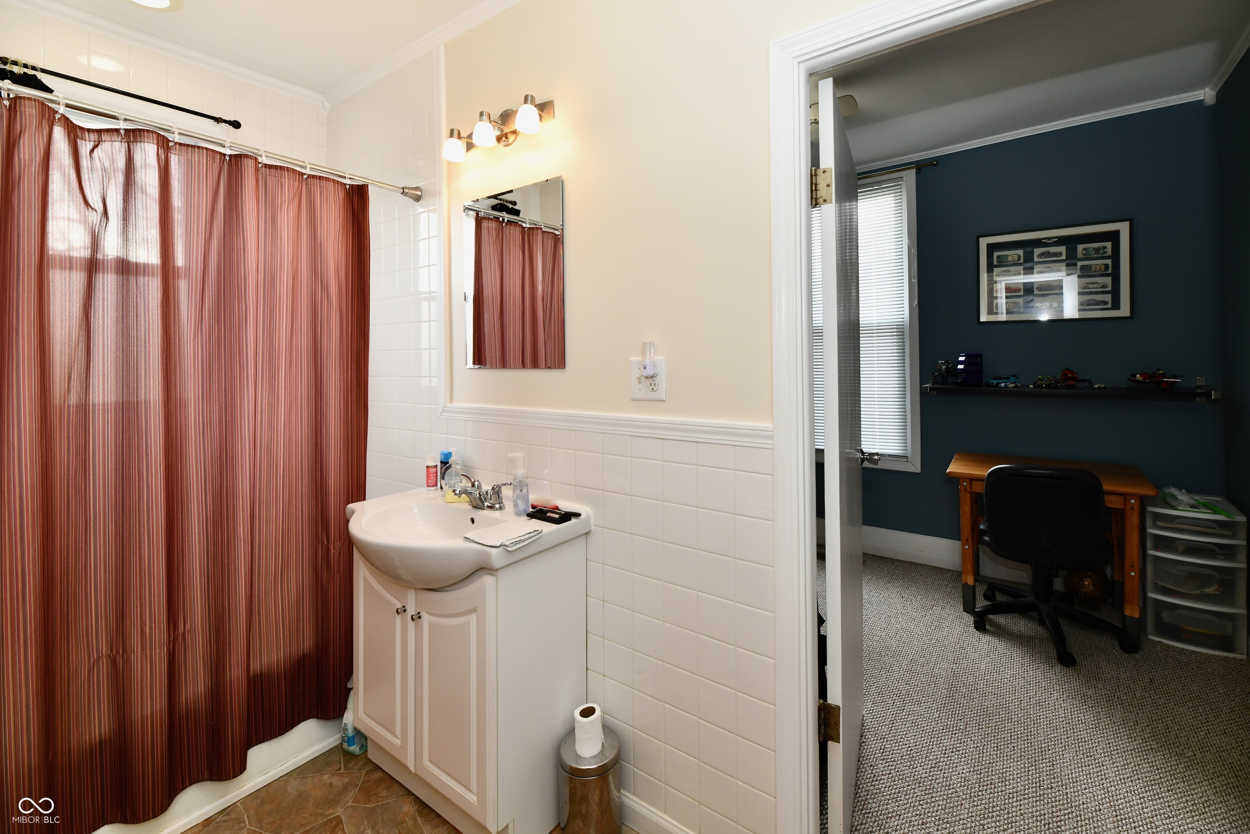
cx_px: 625
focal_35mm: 14
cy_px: 417
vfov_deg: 81.2
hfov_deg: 104.3
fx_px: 486
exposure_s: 1/60
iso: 640
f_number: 6.3
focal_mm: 14
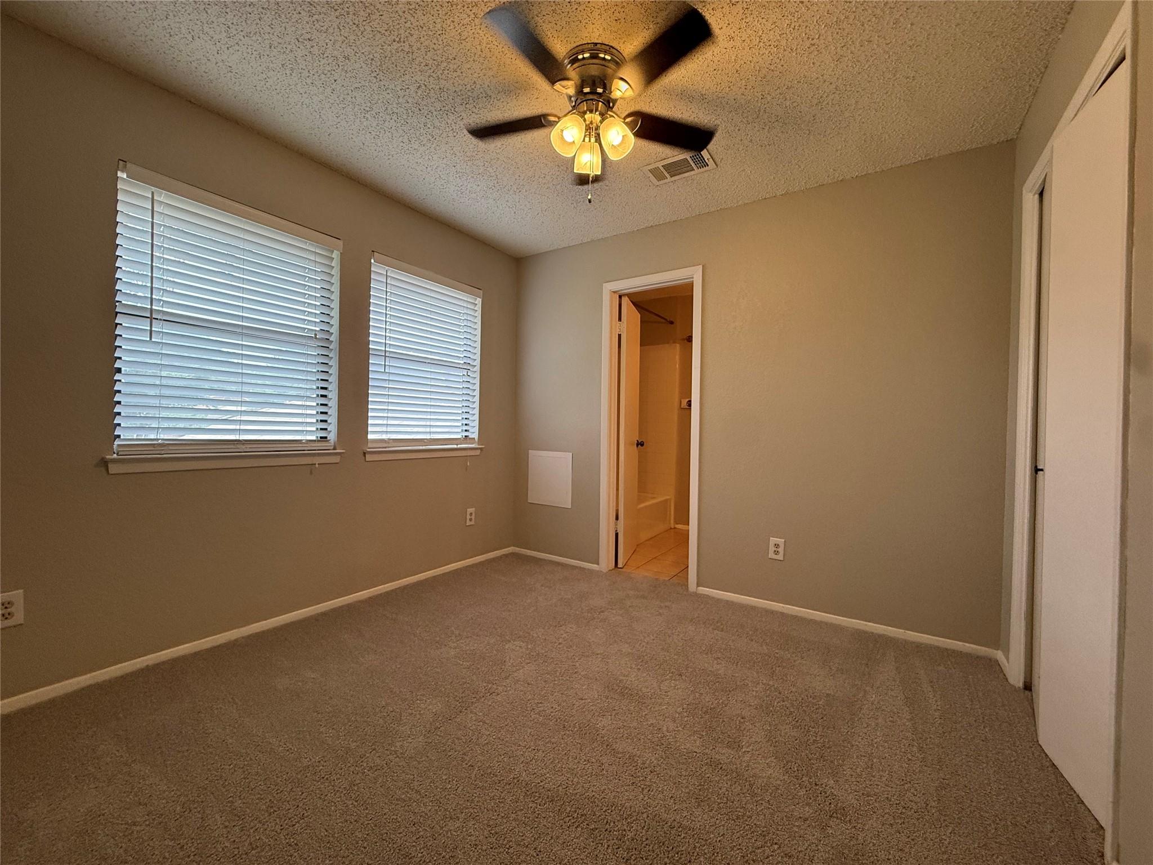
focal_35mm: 14
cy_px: 432
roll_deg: -1.6
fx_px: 466
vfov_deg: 85.7
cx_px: 576
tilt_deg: -0.4
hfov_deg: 102.1
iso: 200
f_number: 2.2
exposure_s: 1/120
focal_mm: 2.22
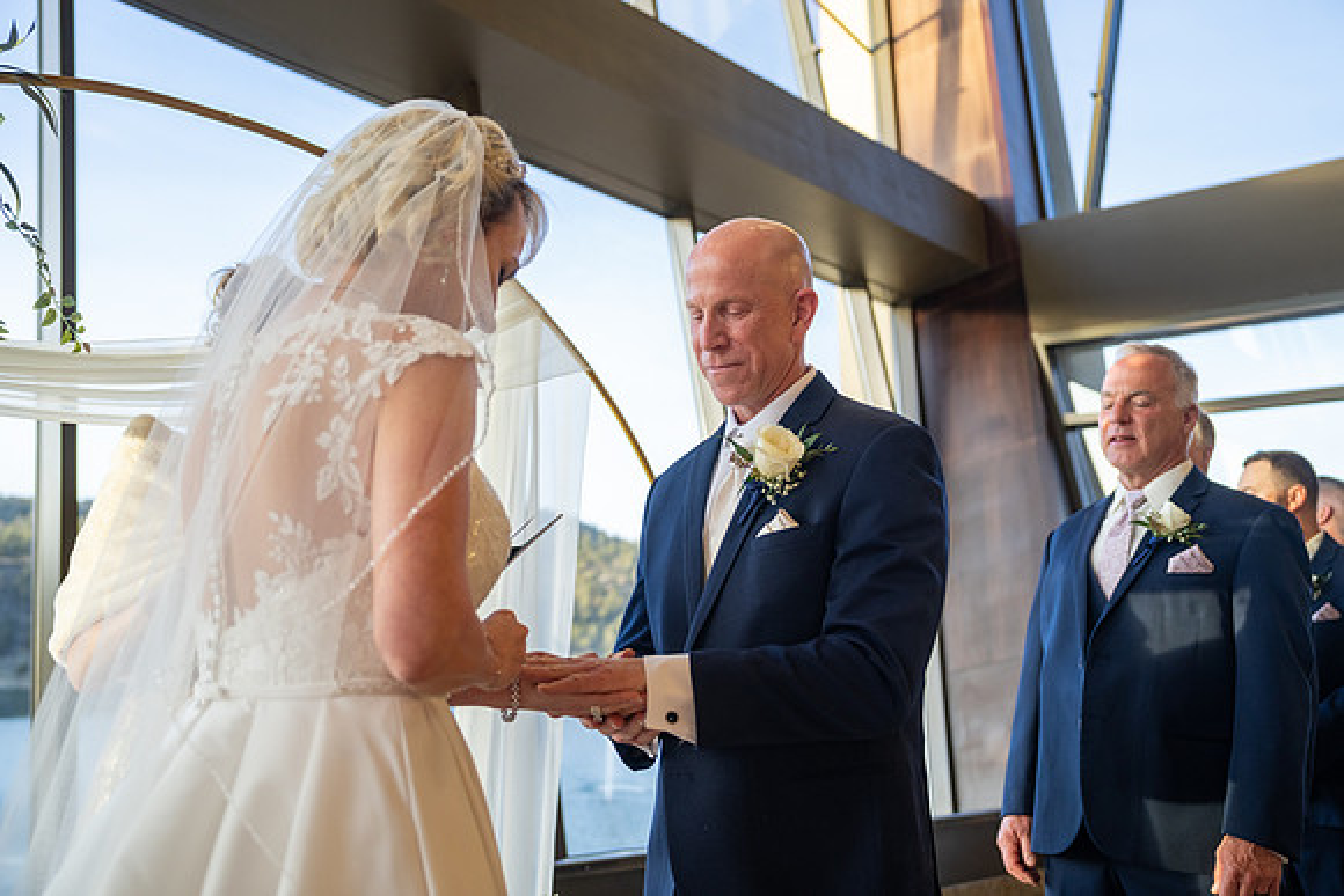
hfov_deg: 53.5
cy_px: 426
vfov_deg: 37.2
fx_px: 1332
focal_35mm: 36
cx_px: 679
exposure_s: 1/200
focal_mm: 34
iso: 640
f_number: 2.8
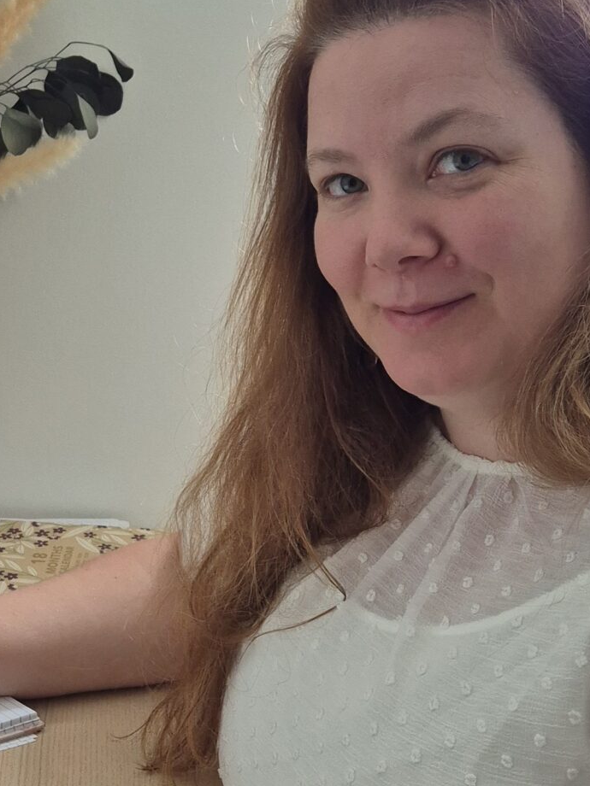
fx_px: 1454
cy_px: 364
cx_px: 142
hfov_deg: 22.7
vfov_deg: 30.3
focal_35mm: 64
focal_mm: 5.4
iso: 200
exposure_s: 1/180
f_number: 1.8
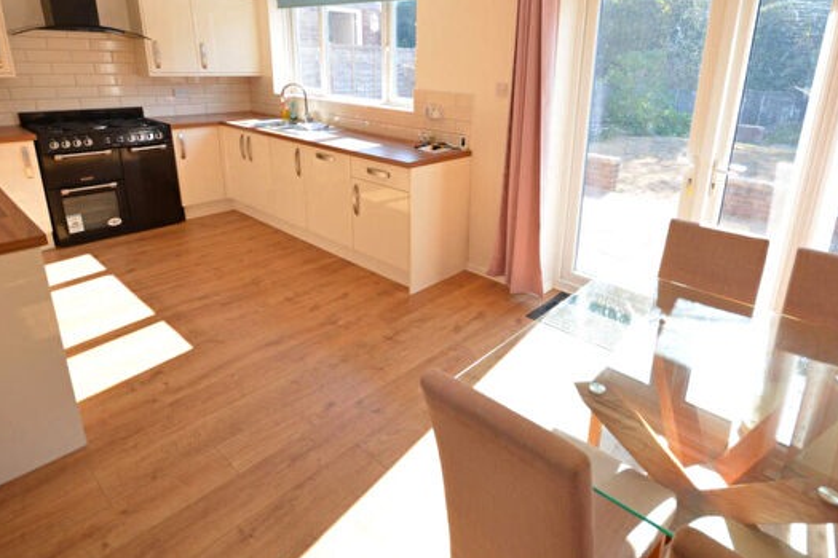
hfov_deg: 83.7
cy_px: 206
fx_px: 466
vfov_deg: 61.0
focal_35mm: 20
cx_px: 466
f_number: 8
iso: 400
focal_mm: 10
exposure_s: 1/80
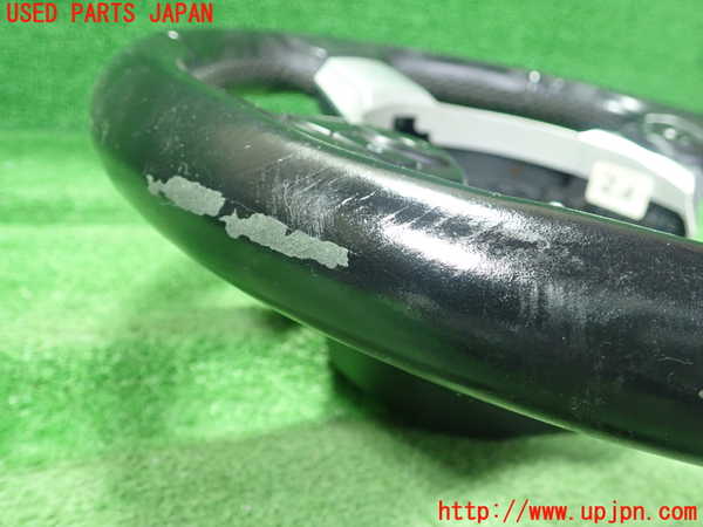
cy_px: 264
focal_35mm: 30
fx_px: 609
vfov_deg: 46.8
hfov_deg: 60.0
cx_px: 352
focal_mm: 5.5
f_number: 2.3
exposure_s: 1/60
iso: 800
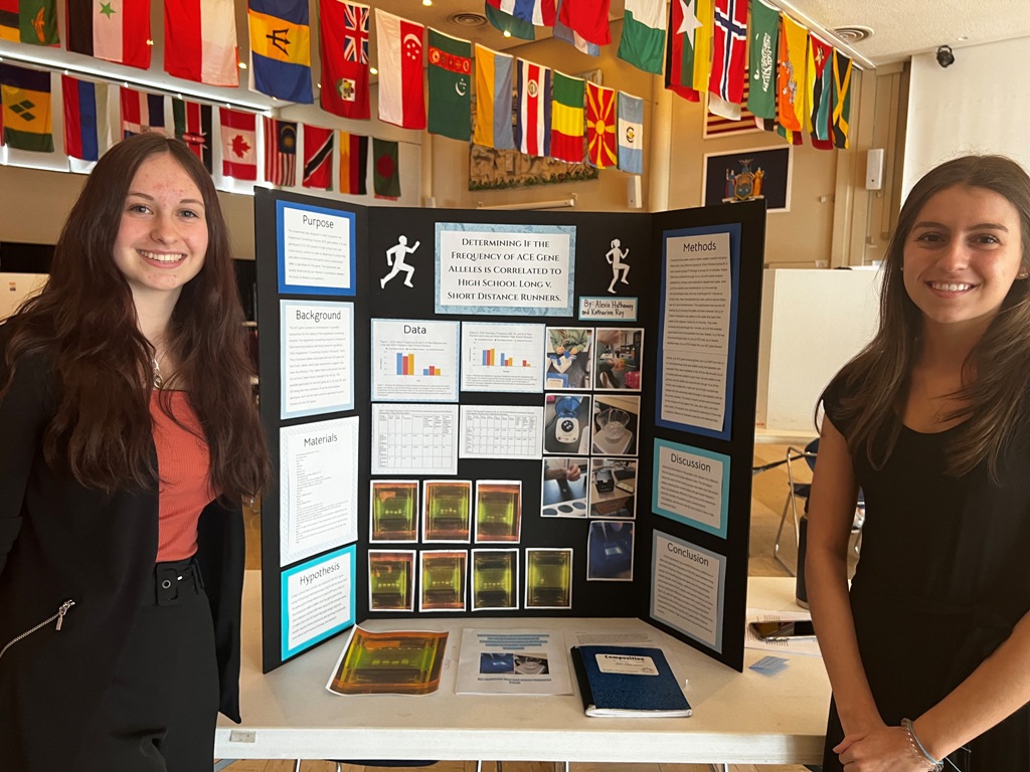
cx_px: 515
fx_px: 774
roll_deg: -0.6
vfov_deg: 53.1
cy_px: 386
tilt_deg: -6.1
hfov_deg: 67.3
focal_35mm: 26
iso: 320
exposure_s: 1/60
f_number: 1.5
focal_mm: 5.7
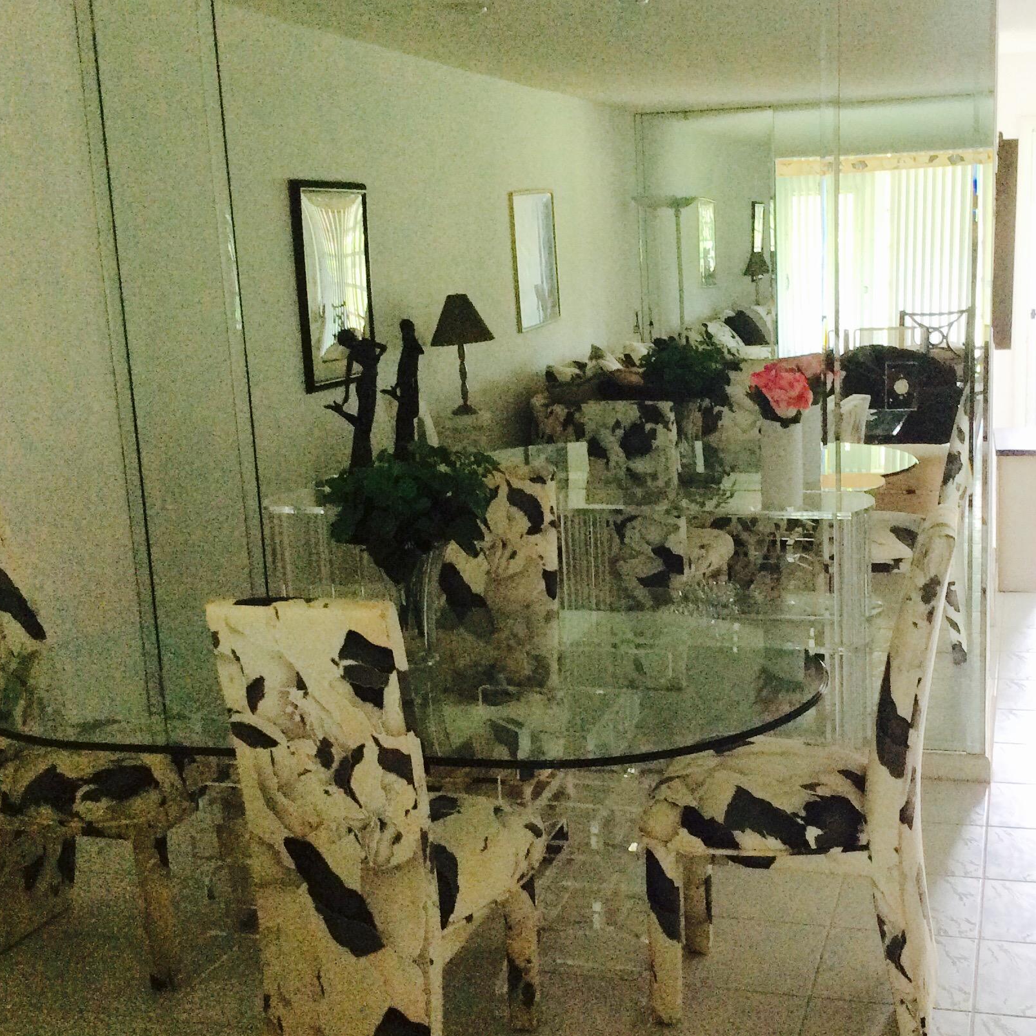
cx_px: 613
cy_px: 532
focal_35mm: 47
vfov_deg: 36.1
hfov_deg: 36.0
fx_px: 1591
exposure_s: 1/24
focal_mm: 3.3
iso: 100
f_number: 2.4
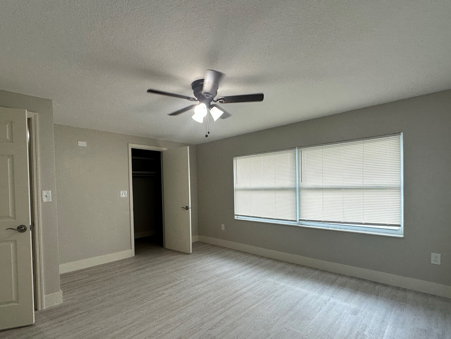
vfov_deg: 71.2
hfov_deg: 87.7
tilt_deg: -0.8
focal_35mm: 18
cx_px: 213
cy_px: 193
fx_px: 235
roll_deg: +1.0
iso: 80
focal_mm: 2.22
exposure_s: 1/120
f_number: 2.2
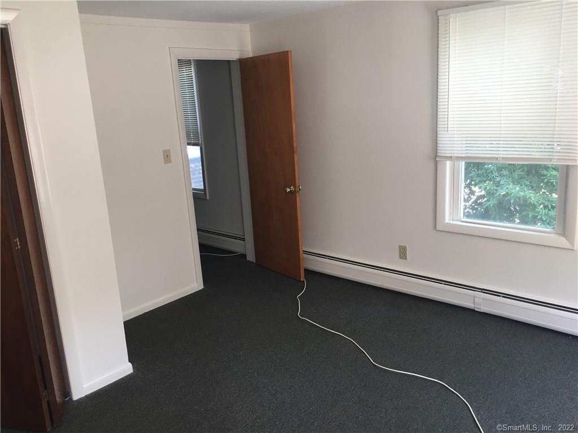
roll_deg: +3.1
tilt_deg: -12.1
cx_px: 289
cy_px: 216
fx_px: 484
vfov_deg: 48.2
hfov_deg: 61.7
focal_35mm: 29
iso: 32
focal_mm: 4.15
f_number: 2.2
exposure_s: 1/30
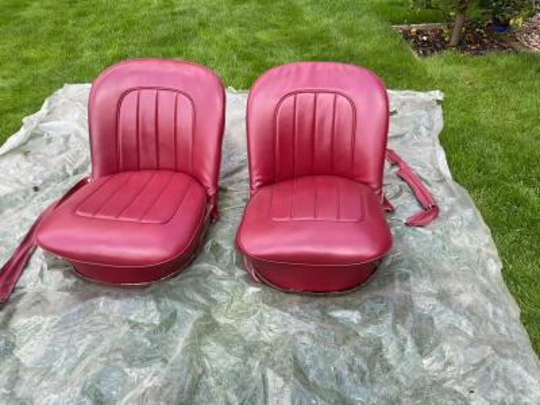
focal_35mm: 29
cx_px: 270
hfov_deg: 61.7
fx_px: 452
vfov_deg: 48.2
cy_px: 202
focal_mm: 3
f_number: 1.8
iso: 16
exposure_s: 1/237
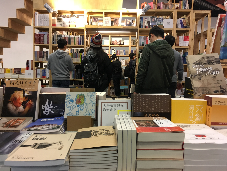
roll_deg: -0.4
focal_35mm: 29
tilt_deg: -5.0
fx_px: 190
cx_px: 114
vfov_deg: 48.2
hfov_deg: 61.7
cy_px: 86
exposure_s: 1/30
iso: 80
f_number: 2.2
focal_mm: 4.15
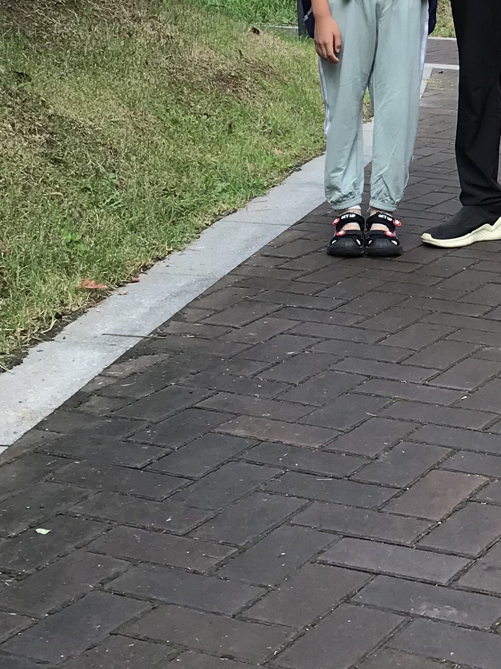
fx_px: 1679
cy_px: 99
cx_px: 523
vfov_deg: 22.1
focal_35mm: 87
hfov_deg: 16.5
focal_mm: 3.99
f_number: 1.8
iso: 20
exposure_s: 1/242
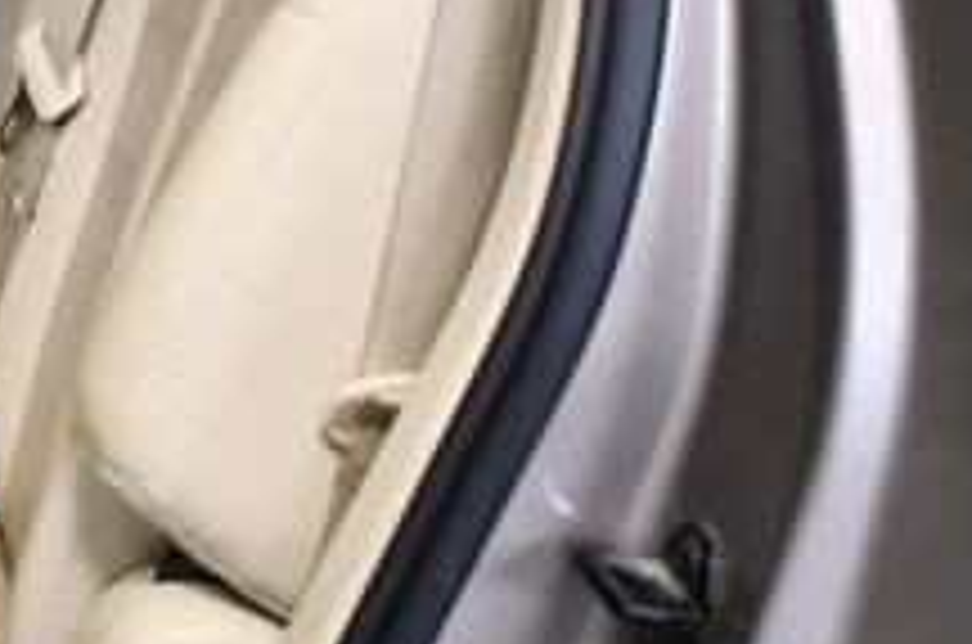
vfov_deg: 13.7
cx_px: -356
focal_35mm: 98
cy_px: 5
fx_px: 2640
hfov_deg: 19.0
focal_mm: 22
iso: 2500
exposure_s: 1/125
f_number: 3.8
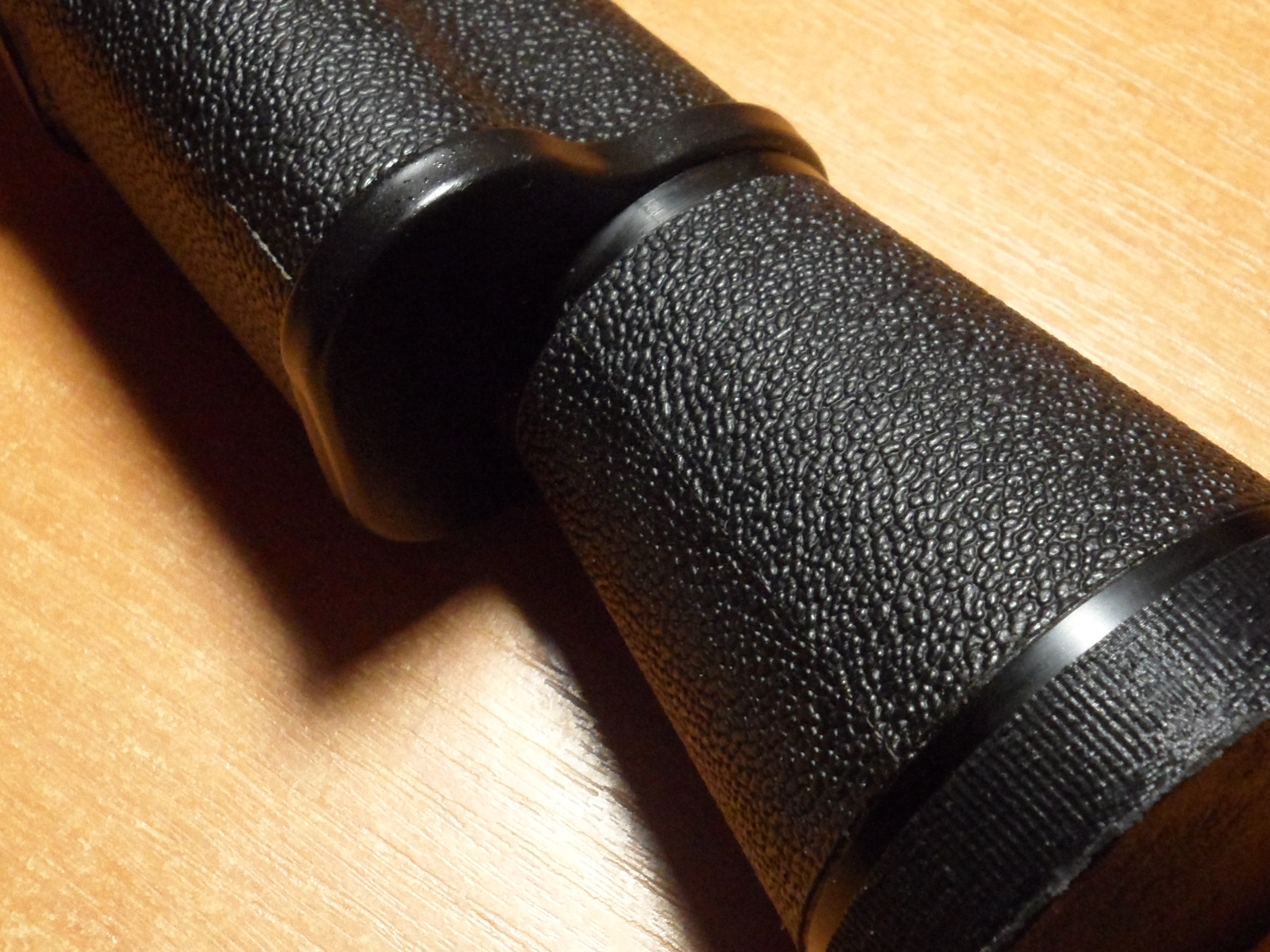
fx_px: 2715
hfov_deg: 26.3
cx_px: 581
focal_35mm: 74
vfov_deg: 19.9
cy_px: 446
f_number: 4.2
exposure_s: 1/30
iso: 400
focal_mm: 7.8
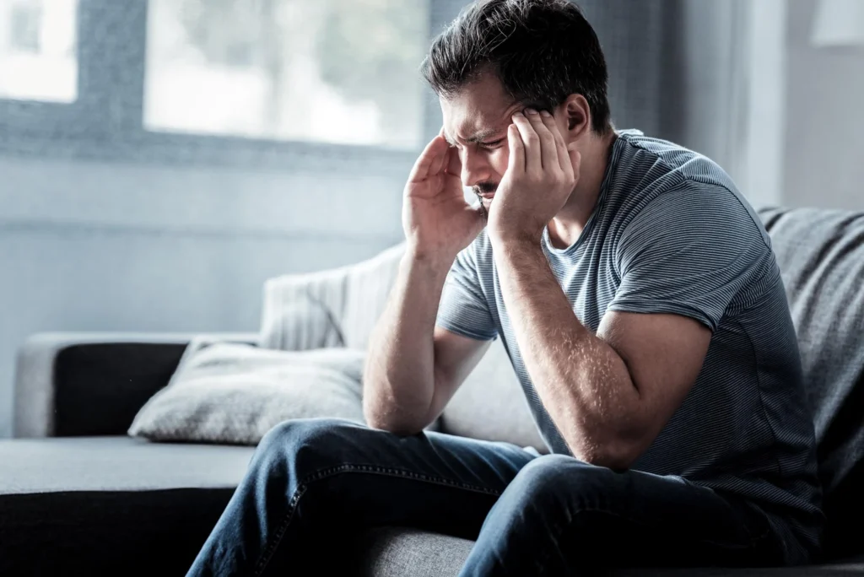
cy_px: 288
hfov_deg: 23.9
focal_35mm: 85
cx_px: 432
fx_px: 2041
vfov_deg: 16.1
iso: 320
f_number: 2.5
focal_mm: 85
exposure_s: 1/160
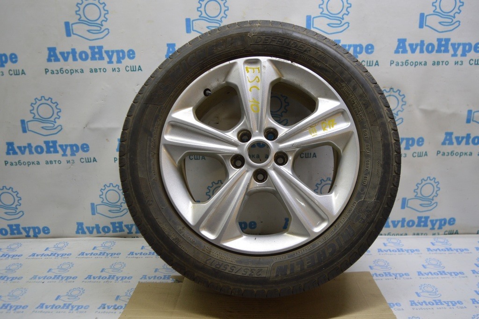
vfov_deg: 43.5
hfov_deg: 62.0
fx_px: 399
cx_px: 240
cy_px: 160
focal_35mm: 30
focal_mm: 20
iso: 400
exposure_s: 1/60
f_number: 4
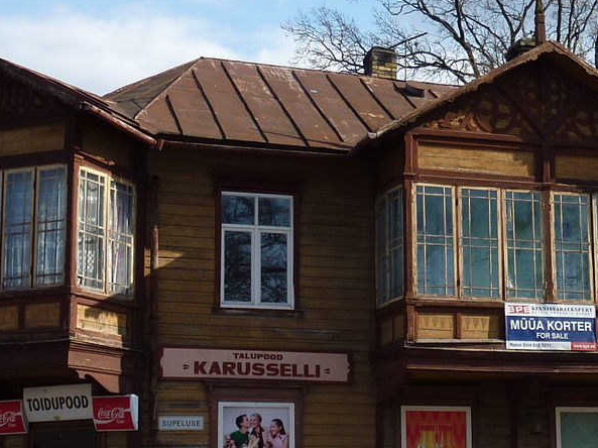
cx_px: 457
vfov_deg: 18.2
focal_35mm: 81
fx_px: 1398
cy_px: 287
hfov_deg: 23.9
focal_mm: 5
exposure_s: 1/640
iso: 80
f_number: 4
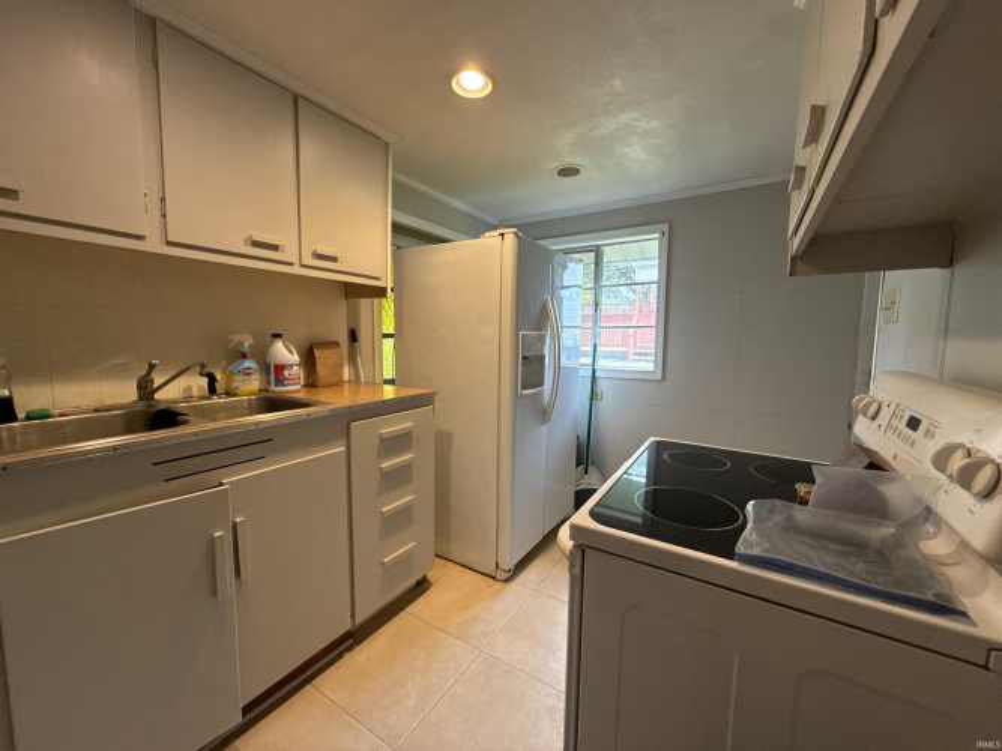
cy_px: 376
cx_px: 501
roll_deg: -0.8
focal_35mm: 14
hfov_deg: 102.1
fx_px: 405
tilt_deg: -5.1
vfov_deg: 85.7
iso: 320
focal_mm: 2.22
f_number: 2.2
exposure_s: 1/120
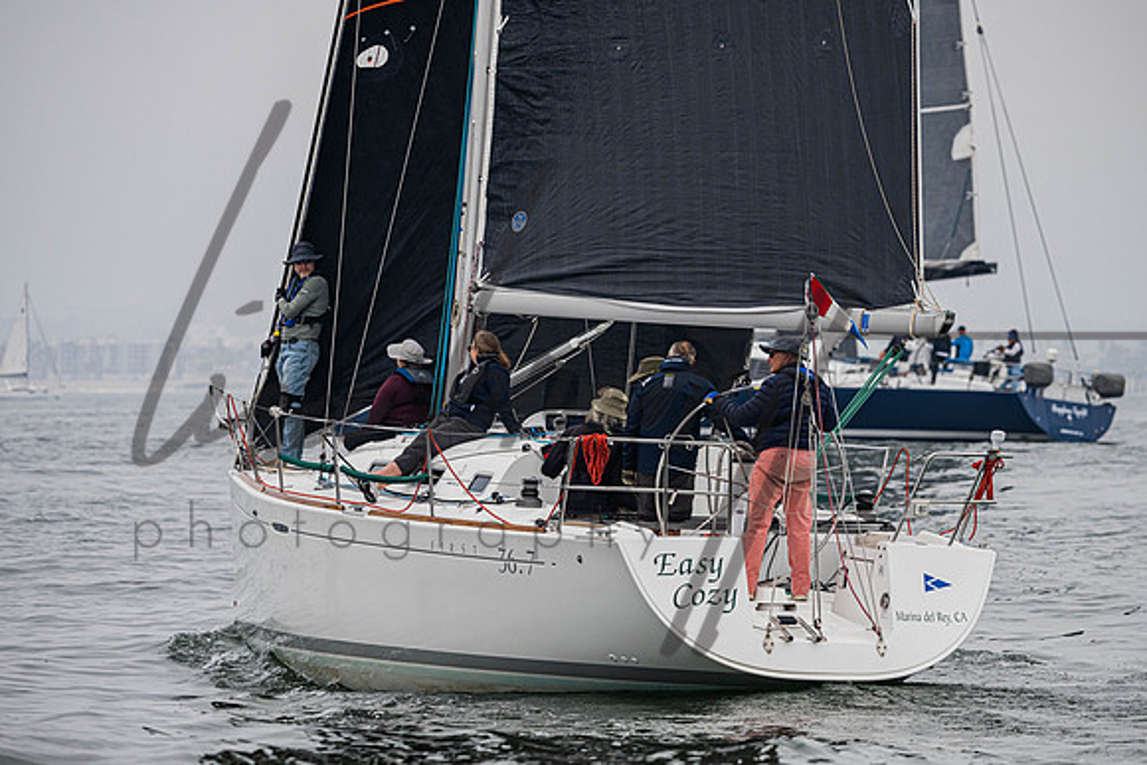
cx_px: 579
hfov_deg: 8.0
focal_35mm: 257
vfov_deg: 5.3
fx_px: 8201
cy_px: 388
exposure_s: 1/3200
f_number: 5.6
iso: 400
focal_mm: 210
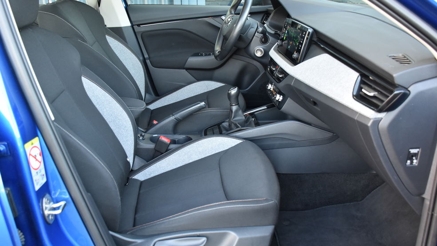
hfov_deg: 61.0
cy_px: 129
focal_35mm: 32
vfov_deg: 36.7
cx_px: 215
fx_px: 371
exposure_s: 1/60
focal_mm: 20
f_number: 3.8
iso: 800
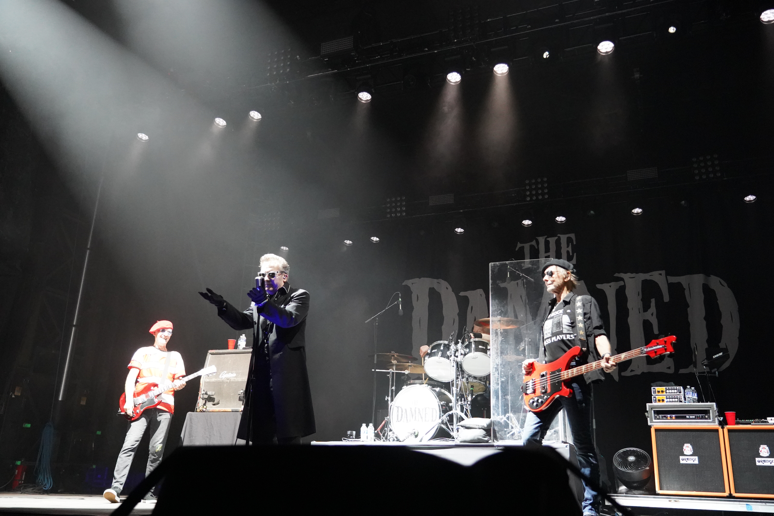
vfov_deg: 42.3
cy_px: 258
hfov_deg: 60.3
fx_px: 666
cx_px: 387
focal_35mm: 31
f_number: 4
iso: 12800
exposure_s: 1/160
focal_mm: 31
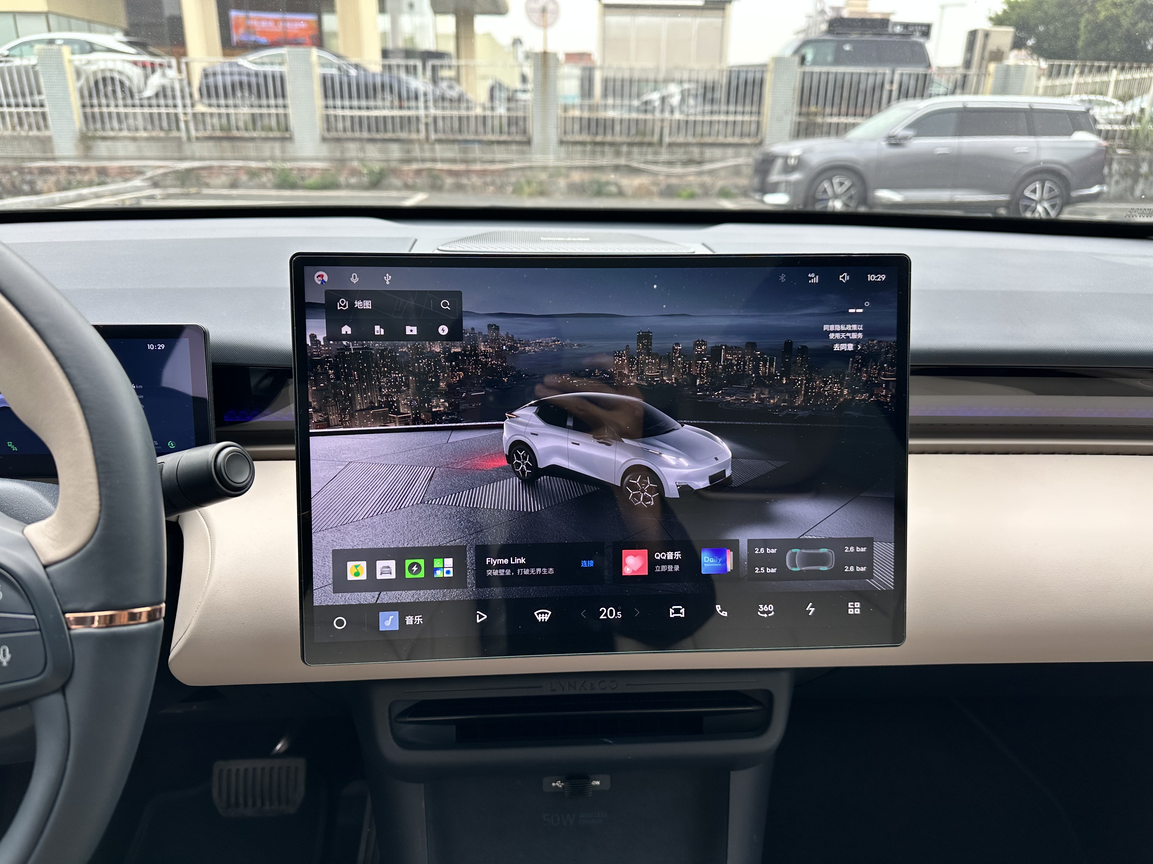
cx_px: 576
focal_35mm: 24
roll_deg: -1.0
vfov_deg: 56.8
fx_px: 799
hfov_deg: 71.6
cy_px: 432
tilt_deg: -17.0
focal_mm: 6.86
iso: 64
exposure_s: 1/204
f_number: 1.78
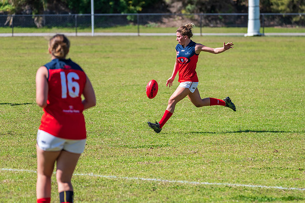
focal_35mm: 293
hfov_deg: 7.0
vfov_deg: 4.7
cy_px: 87
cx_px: 178
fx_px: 2486
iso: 800
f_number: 6.3
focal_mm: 250
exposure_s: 1/2000
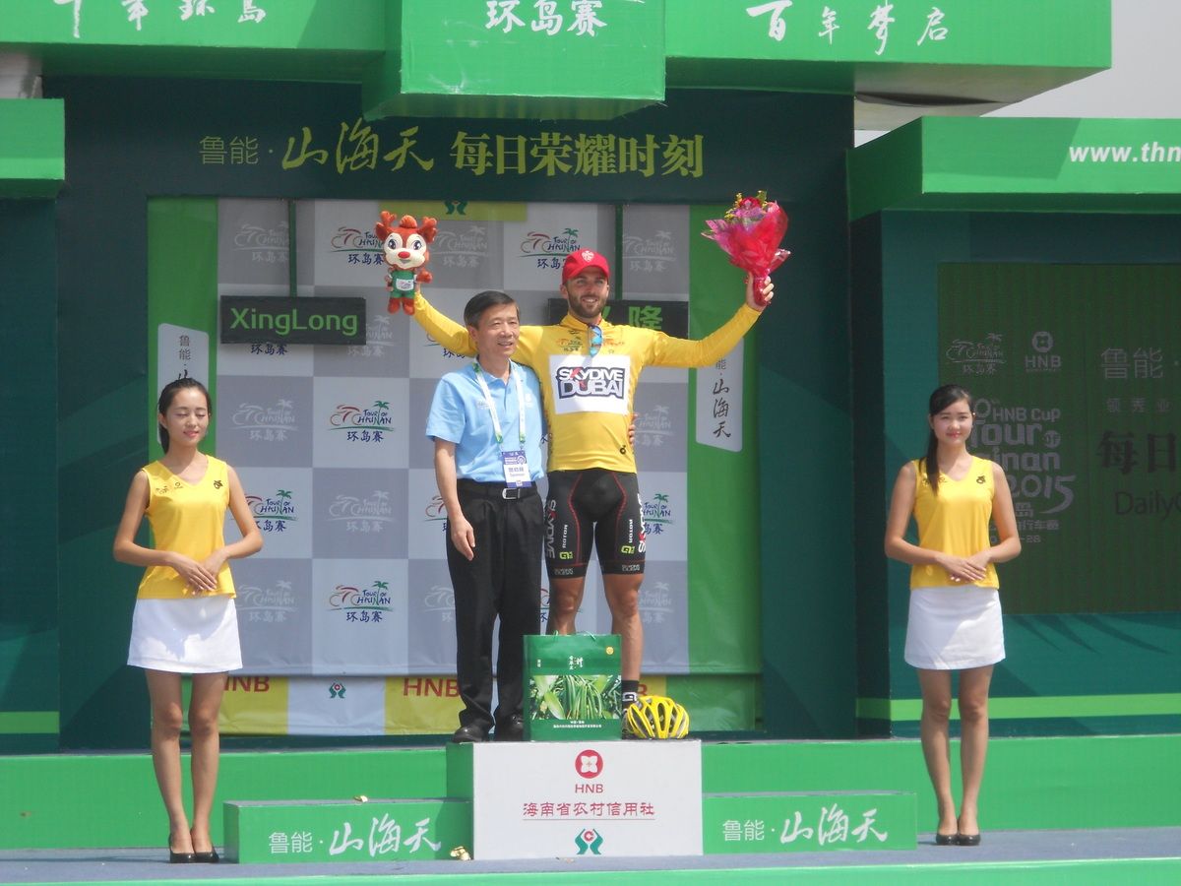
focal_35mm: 113
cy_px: 443
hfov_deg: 17.4
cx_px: 590
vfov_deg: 13.1
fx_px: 3855
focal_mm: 20.1
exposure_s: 1/320
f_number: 6
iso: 80
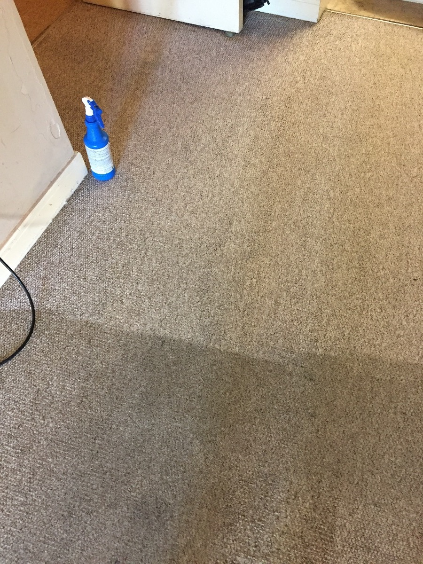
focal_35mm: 29
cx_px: 212
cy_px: 282
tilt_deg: -59.3
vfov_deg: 61.7
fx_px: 472
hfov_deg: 48.2
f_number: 2.2
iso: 250
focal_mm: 4.15
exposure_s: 1/20
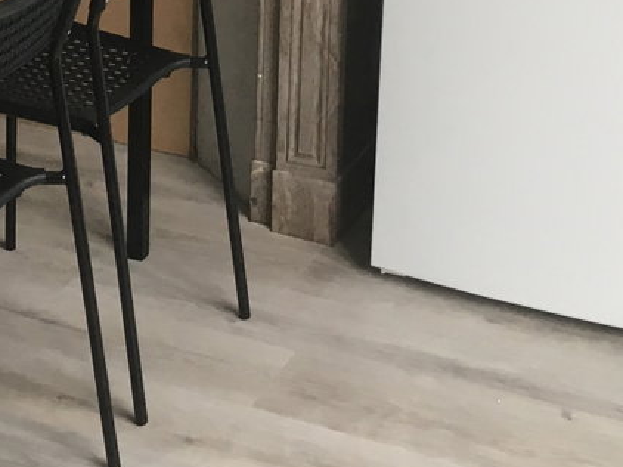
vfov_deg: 12.7
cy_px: -256
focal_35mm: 110
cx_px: 162
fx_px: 1979
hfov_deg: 17.8
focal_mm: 4.15
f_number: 2.2
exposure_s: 1/33
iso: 32
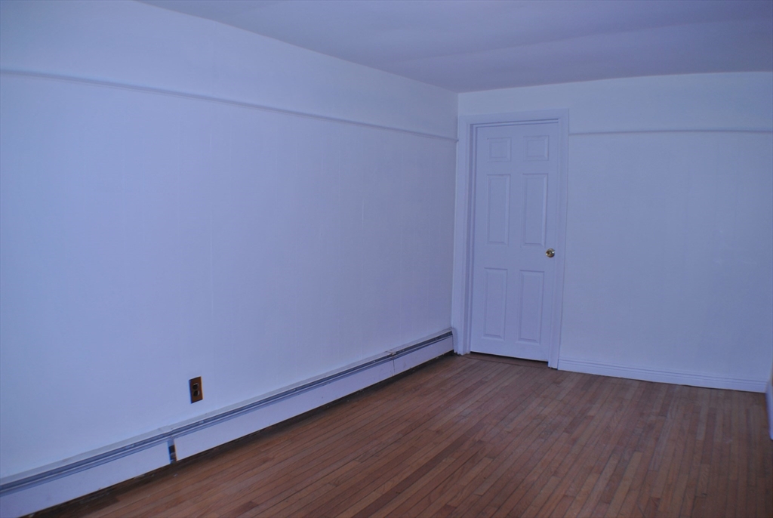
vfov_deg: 37.0
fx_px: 774
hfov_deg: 53.1
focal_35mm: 36
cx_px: 386
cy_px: 259
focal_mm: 24
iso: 100
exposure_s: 1/100
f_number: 4
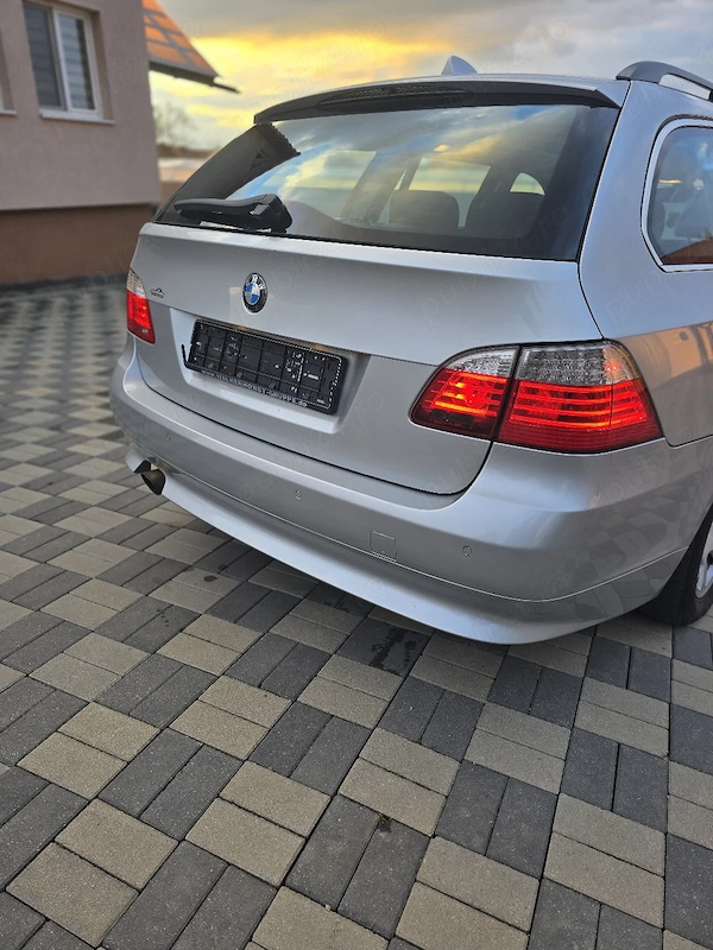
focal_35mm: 23
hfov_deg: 58.9
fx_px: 632
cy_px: 475
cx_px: 356
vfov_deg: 73.9
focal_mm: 6.3
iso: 20
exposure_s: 1/101
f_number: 1.7
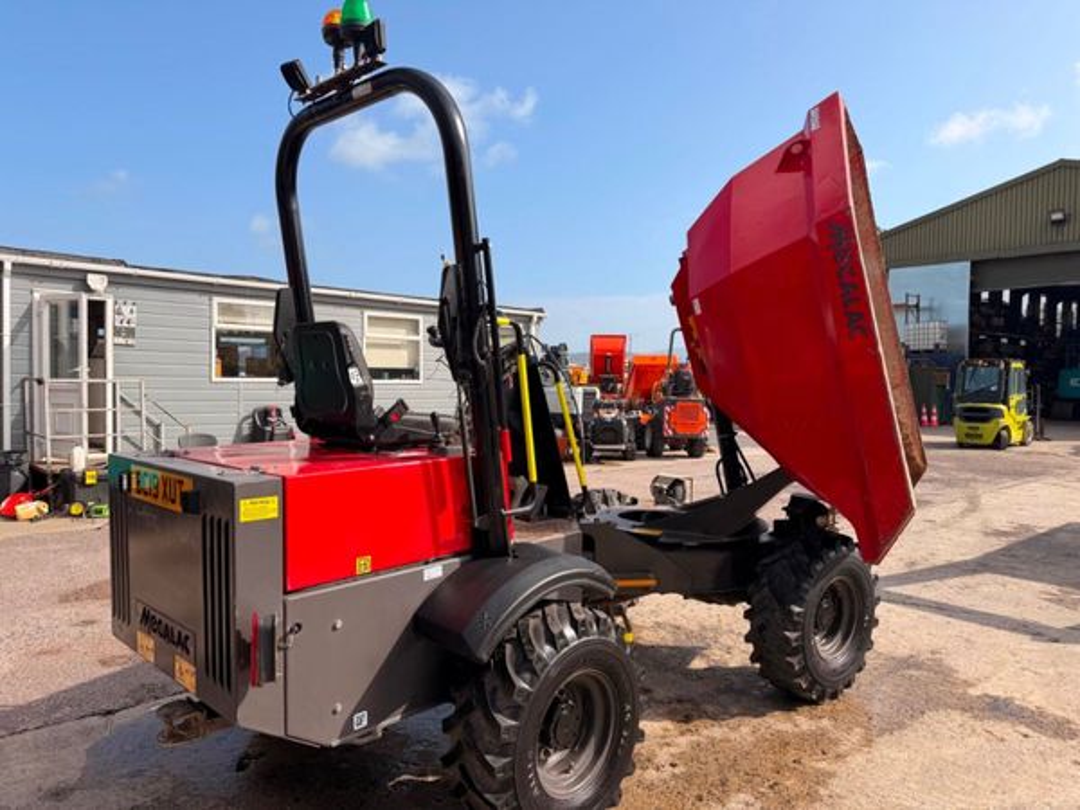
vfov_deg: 56.8
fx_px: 749
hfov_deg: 71.6
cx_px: 540
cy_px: 405
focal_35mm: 24
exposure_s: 1/3759
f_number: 1.78
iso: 80
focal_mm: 6.76
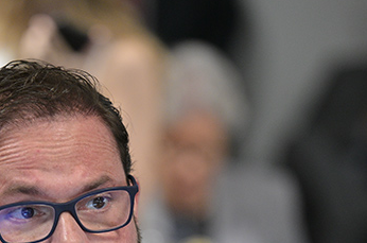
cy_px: 295
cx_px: 38
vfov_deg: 3.7
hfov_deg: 5.5
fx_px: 3794
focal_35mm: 373
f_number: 2.8
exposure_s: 1/125
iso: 1600
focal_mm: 150
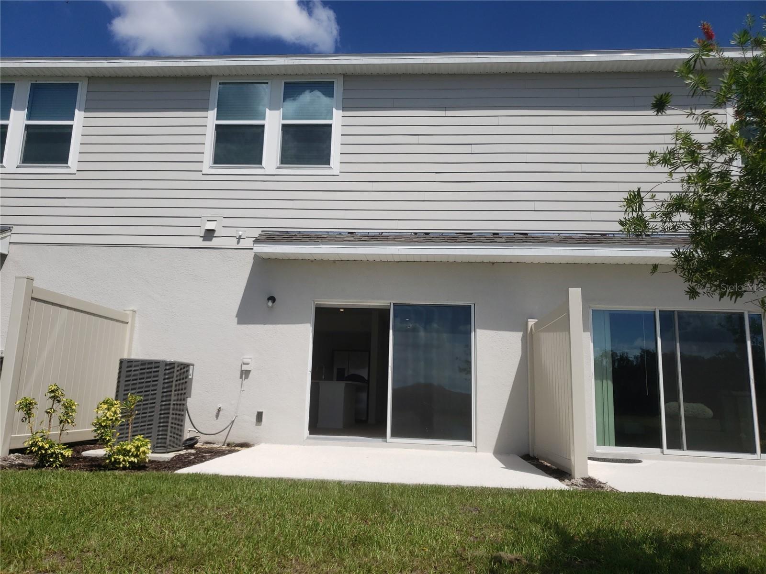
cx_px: 383
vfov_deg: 53.1
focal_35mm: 26
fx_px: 575
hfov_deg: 67.3
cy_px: 287
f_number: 1.5
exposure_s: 1/5552
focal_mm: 4.3
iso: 50
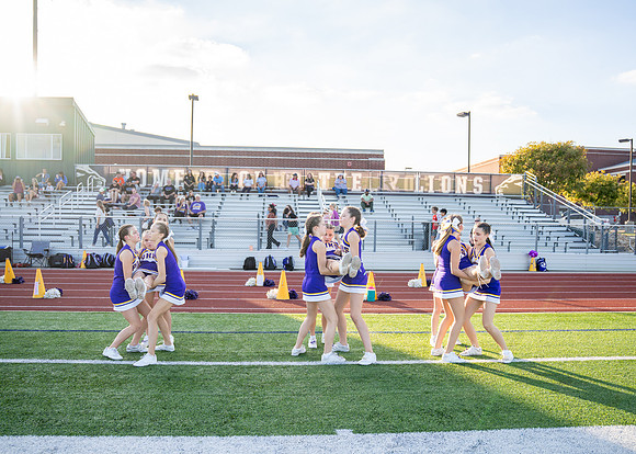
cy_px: 248
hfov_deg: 62.0
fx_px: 529
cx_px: 317
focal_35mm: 29
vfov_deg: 46.4
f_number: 2.8
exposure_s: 1/1600
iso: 250
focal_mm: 25.3
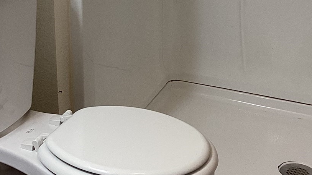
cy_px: -13
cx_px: 42
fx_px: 703
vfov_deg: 13.9
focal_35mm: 85
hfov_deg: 24.4
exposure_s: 1/60
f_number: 2.4
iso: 50
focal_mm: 3.3
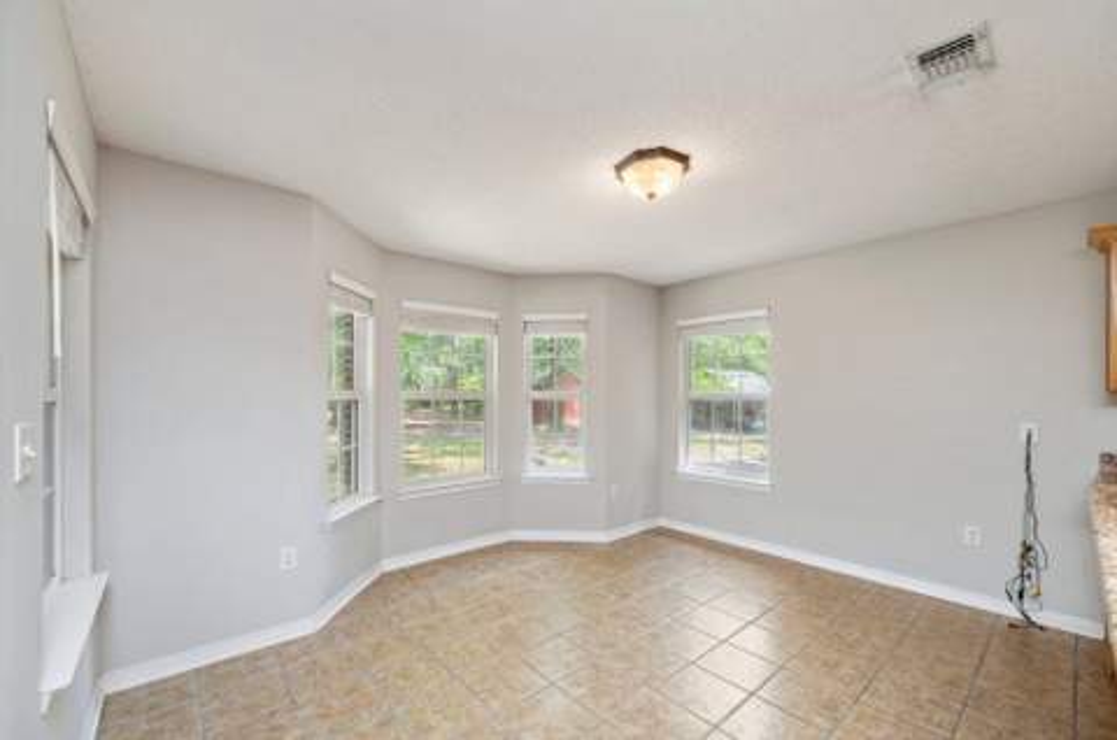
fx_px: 434
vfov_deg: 81.0
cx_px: 558
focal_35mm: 14
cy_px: 370
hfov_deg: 104.4
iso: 400
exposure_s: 1/50
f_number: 7.1
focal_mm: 14
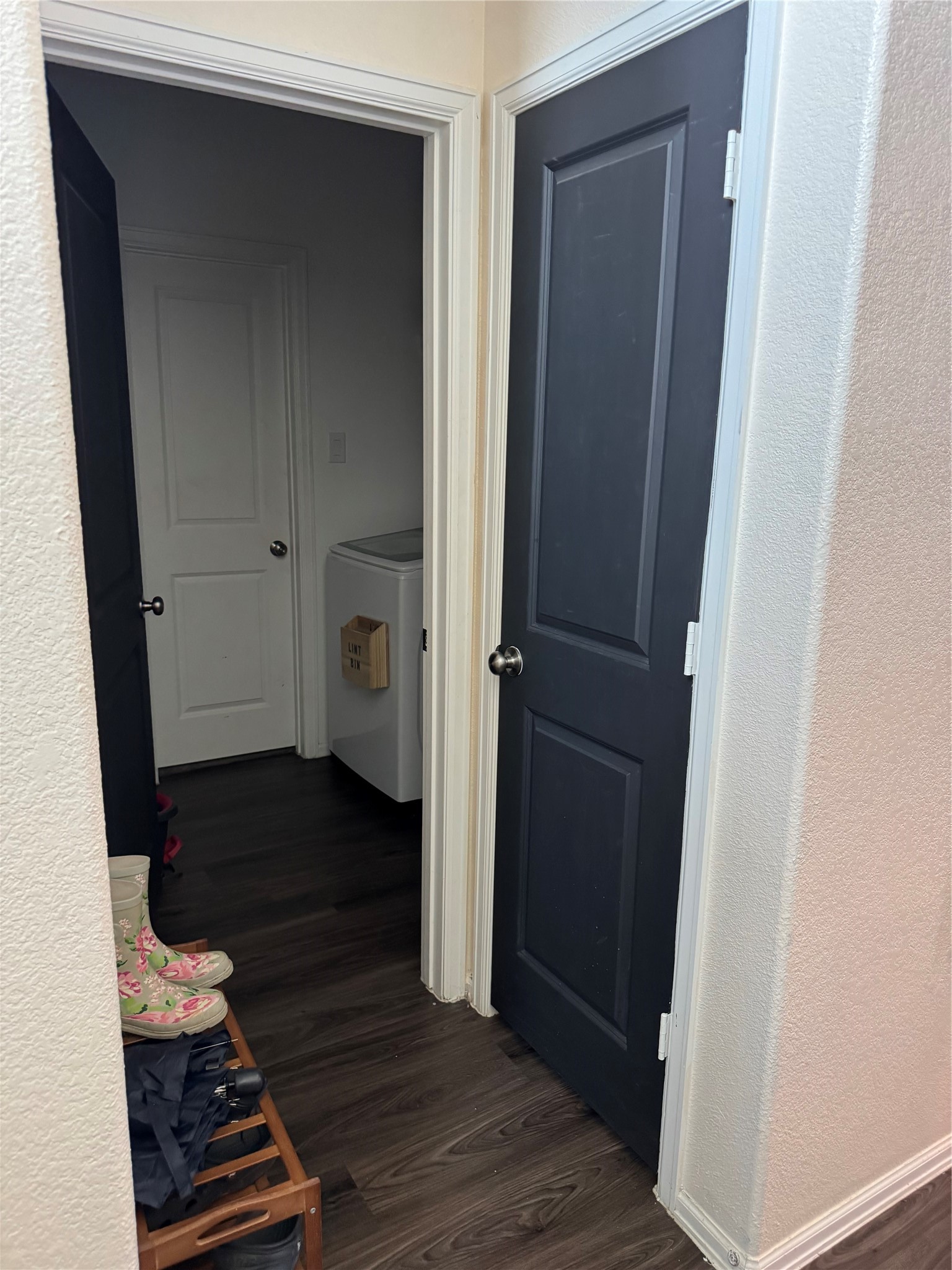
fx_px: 880
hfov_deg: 56.8
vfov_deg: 71.6
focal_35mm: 24
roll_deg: -0.7
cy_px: 635
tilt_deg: -13.3
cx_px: 476
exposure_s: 1/60
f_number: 1.78
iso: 500
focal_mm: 6.76
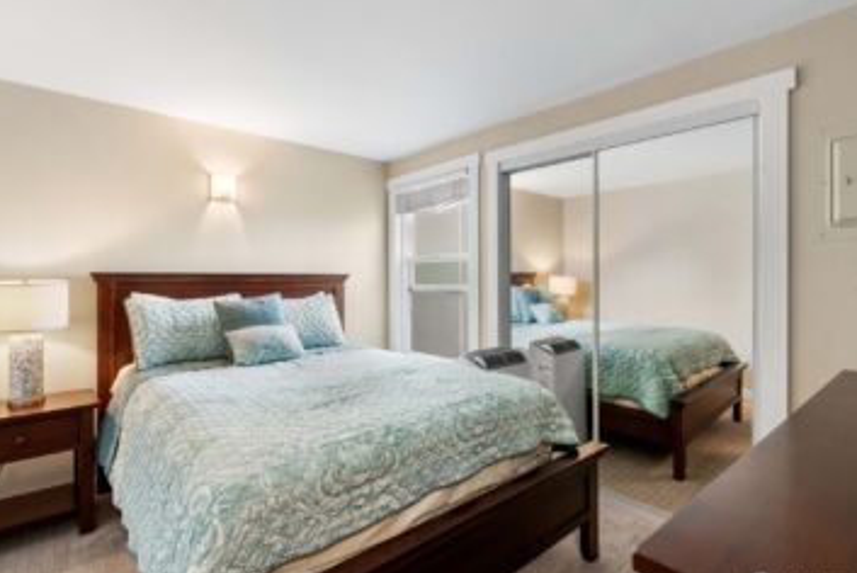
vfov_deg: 70.5
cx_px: 401
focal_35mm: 17
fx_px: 405
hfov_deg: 93.1
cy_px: 285
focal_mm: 15
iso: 200
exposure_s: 1/15
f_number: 8
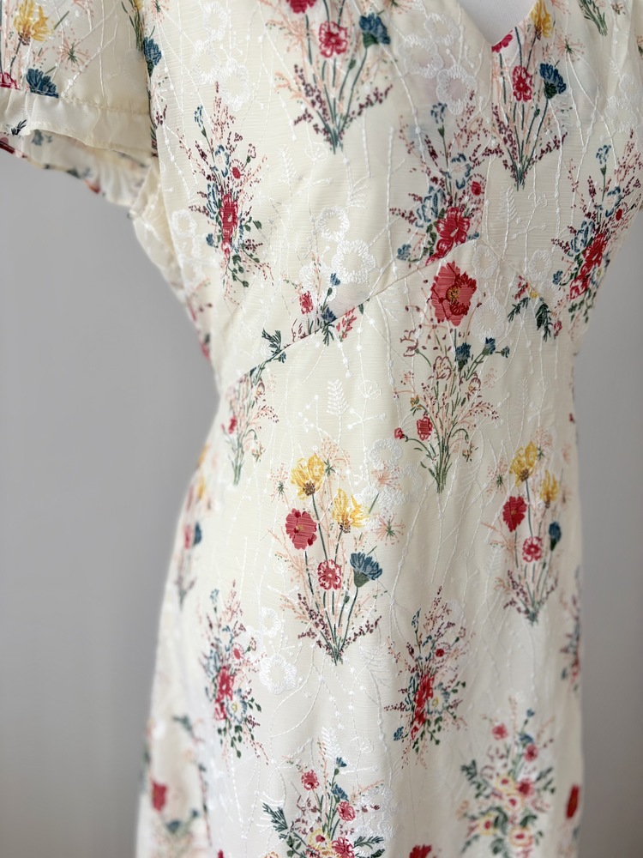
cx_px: 322
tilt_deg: -11.0
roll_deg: -1.4
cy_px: 429
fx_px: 644
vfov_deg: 67.3
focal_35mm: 26
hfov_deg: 53.1
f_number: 1.6
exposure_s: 1/122
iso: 100
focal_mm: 5.96
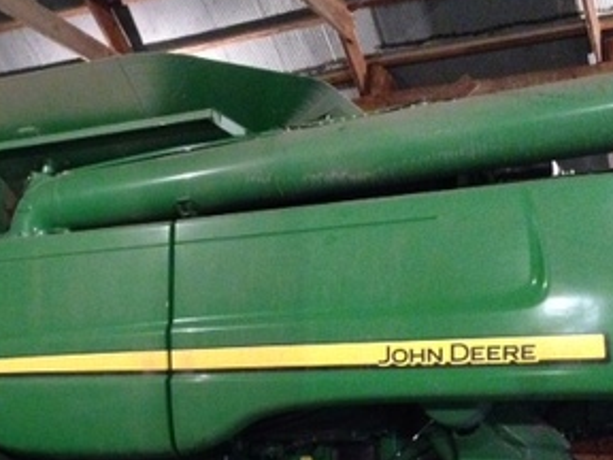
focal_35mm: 66
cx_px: 147
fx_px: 1169
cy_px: 385
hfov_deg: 28.9
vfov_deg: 21.9
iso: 800
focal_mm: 4.28
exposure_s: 1/15
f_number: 2.4
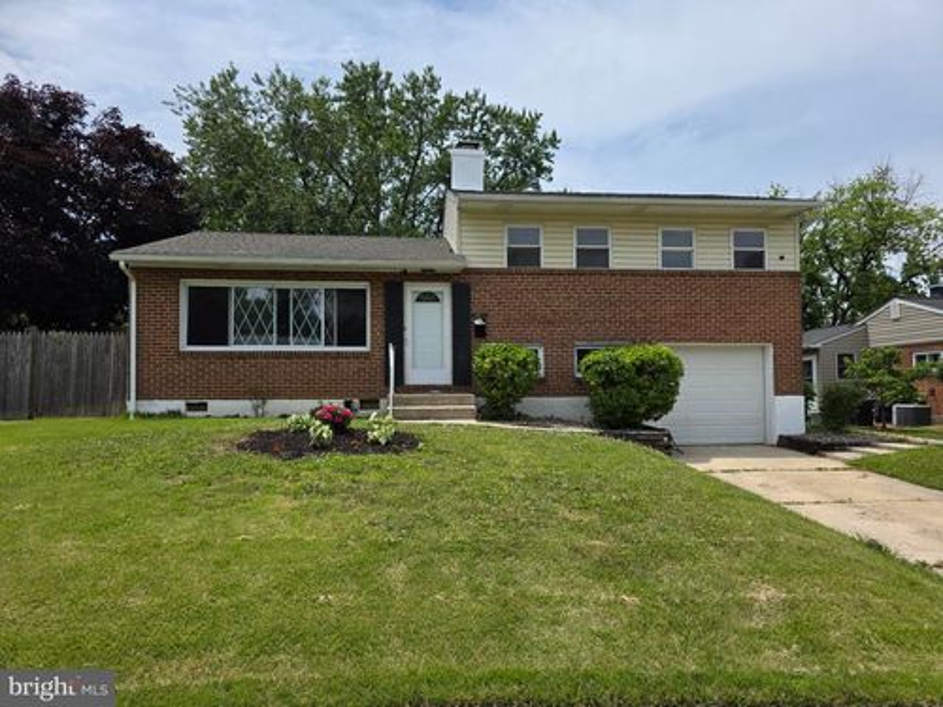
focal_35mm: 23
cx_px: 472
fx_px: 627
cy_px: 354
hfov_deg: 73.9
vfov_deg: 58.9
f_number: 1.7
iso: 64
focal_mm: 6.3
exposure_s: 1/7944
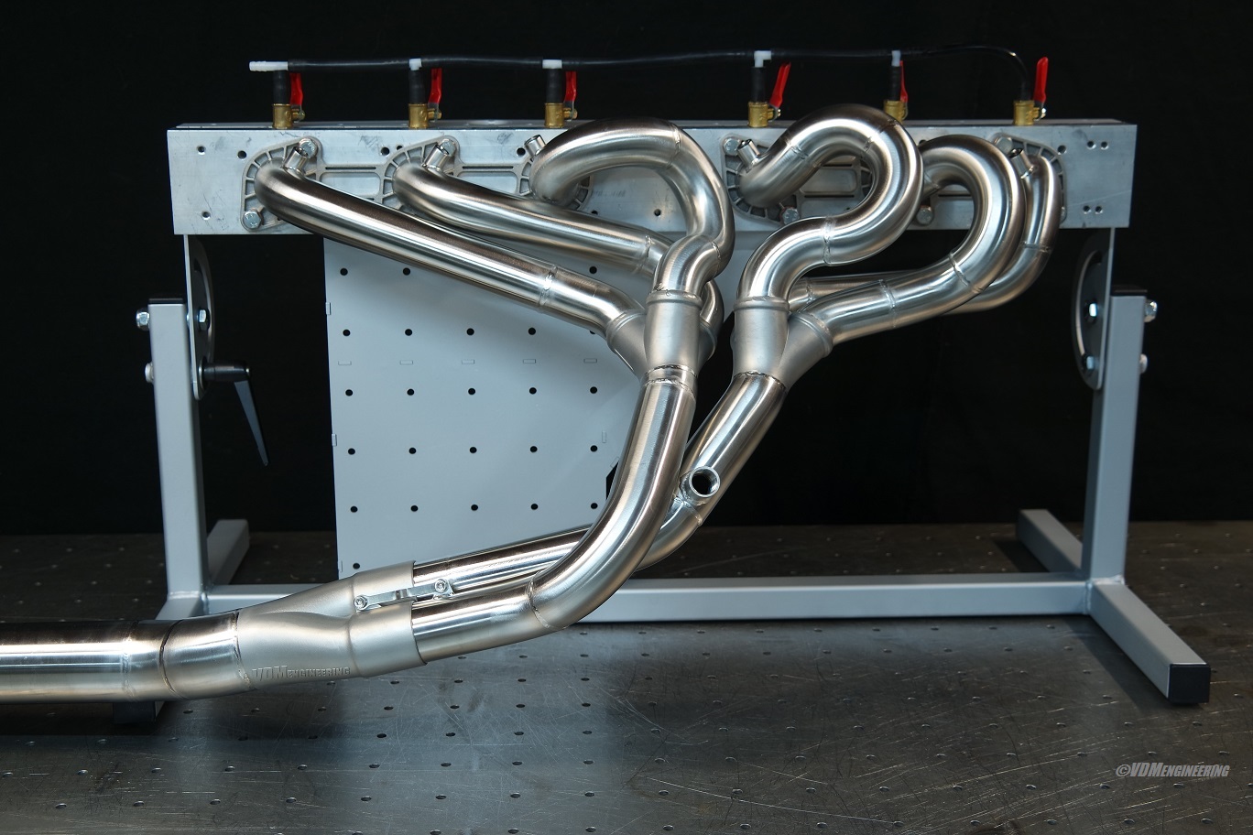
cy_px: 418
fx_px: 1601
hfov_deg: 42.7
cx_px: 626
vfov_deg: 29.2
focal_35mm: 46
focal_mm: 30
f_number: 4.5
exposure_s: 1/8
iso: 100
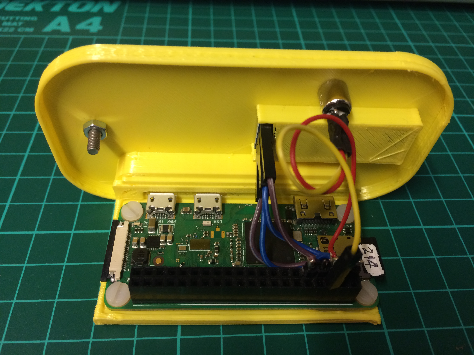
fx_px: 397
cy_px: 178
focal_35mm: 29
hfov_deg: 61.7
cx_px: 237
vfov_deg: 48.2
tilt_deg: -49.7
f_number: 2.2
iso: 200
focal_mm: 4.15
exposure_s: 1/33
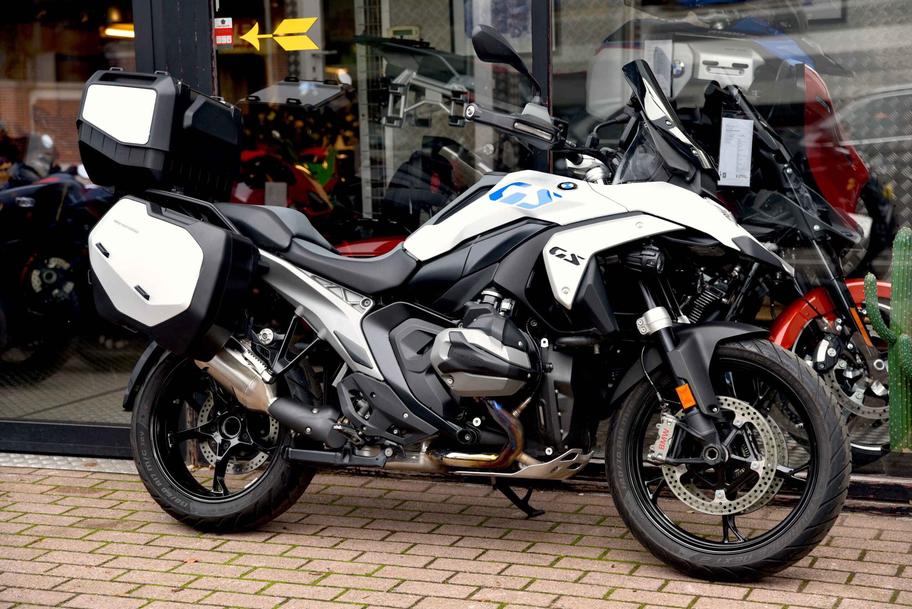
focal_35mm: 70
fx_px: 1774
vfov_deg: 19.5
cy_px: 304
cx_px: 456
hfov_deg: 28.8
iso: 200
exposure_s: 1/60
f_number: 4
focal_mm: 70
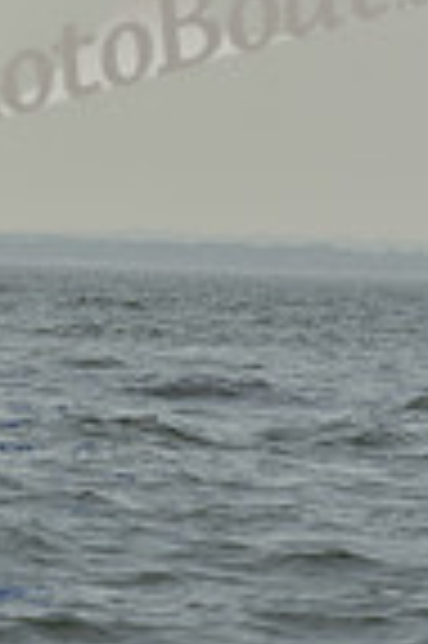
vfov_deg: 5.0
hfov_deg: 3.3
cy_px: -594
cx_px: -363
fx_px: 7275
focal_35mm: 407
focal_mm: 100
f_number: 9
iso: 200
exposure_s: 1/1250
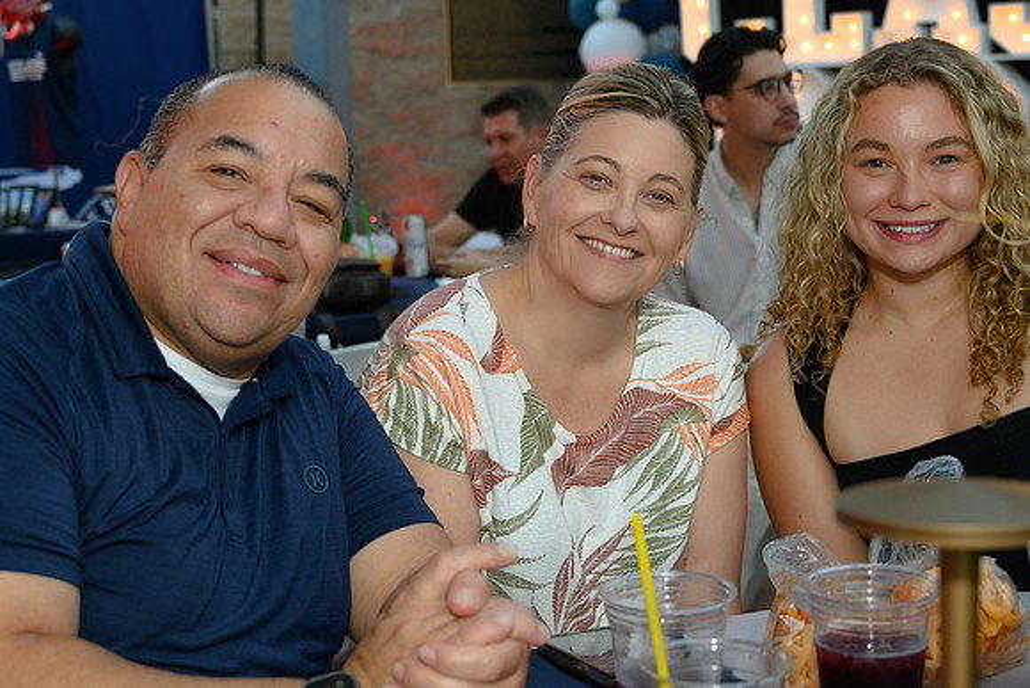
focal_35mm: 63
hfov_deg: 31.9
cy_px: 344
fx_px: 1803
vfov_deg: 21.6
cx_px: 515
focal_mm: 42
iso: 320
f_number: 4
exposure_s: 1/100
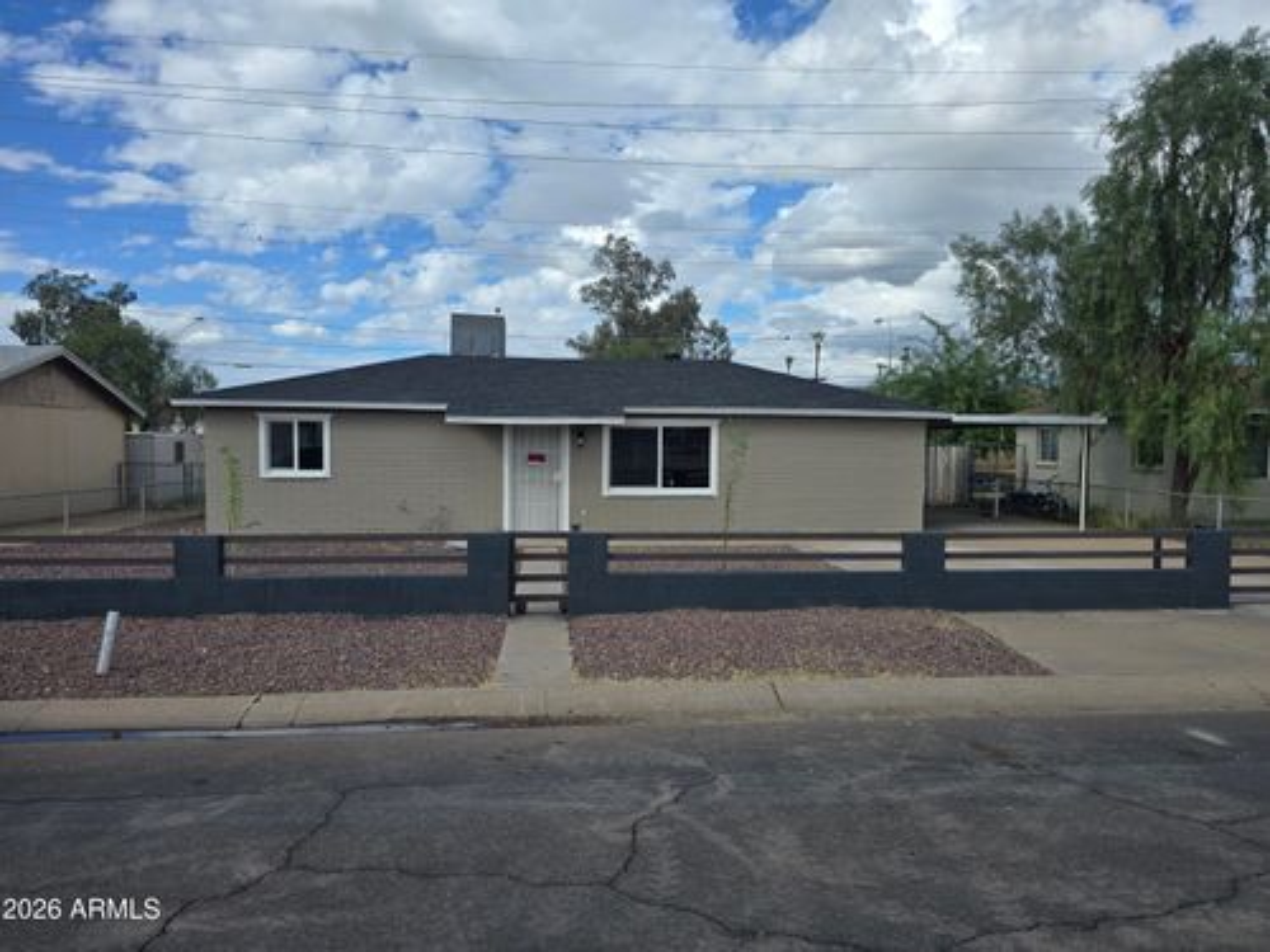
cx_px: 635
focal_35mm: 23
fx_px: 844
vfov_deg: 58.9
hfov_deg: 73.9
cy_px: 476
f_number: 1.7
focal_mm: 6.3
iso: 12
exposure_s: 1/861
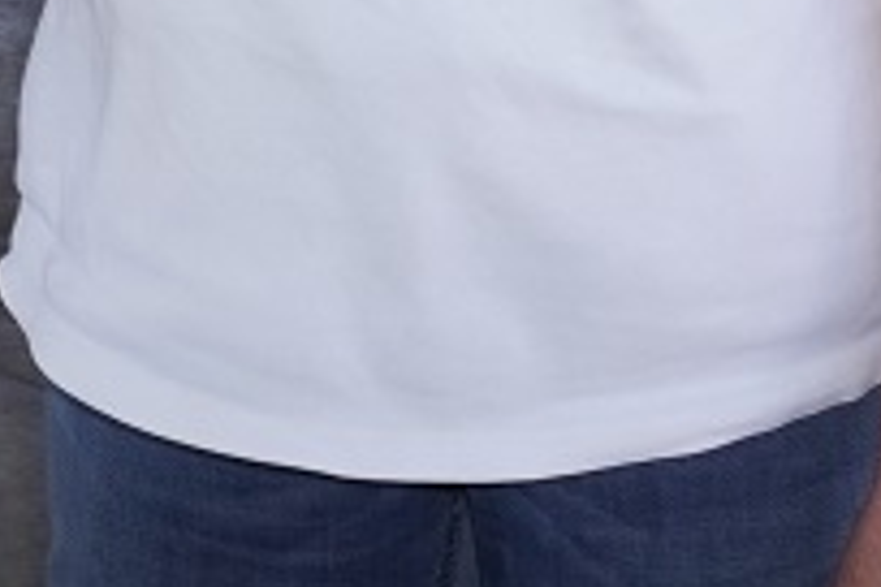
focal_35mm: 141
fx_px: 3450
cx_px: 363
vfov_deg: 8.6
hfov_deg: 14.5
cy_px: -967
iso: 250
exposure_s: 1/160
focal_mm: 16
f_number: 4
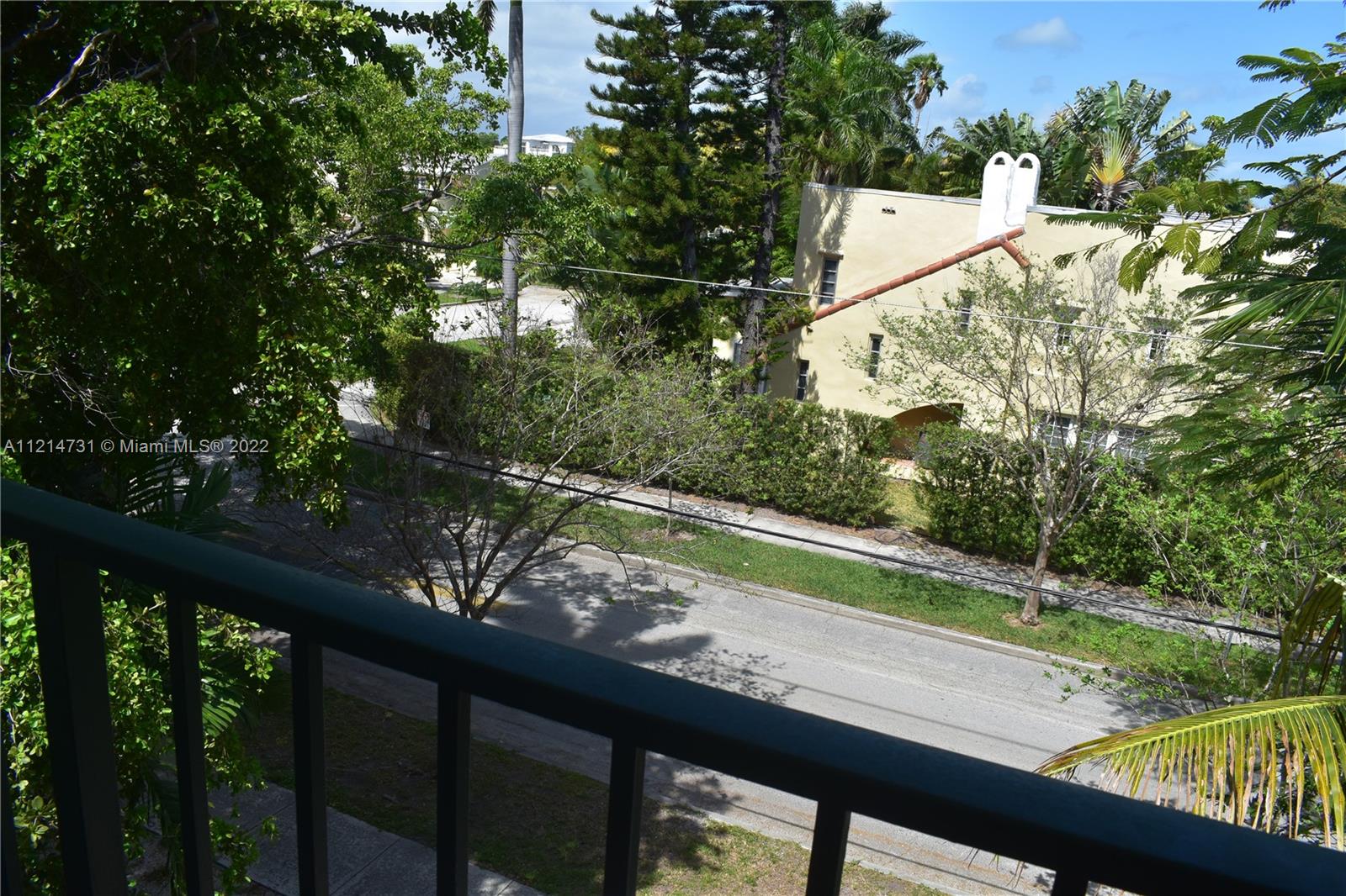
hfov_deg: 67.4
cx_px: 673
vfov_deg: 47.9
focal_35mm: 27
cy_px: 448
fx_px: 1009
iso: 360
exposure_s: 1/500
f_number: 11
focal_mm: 18
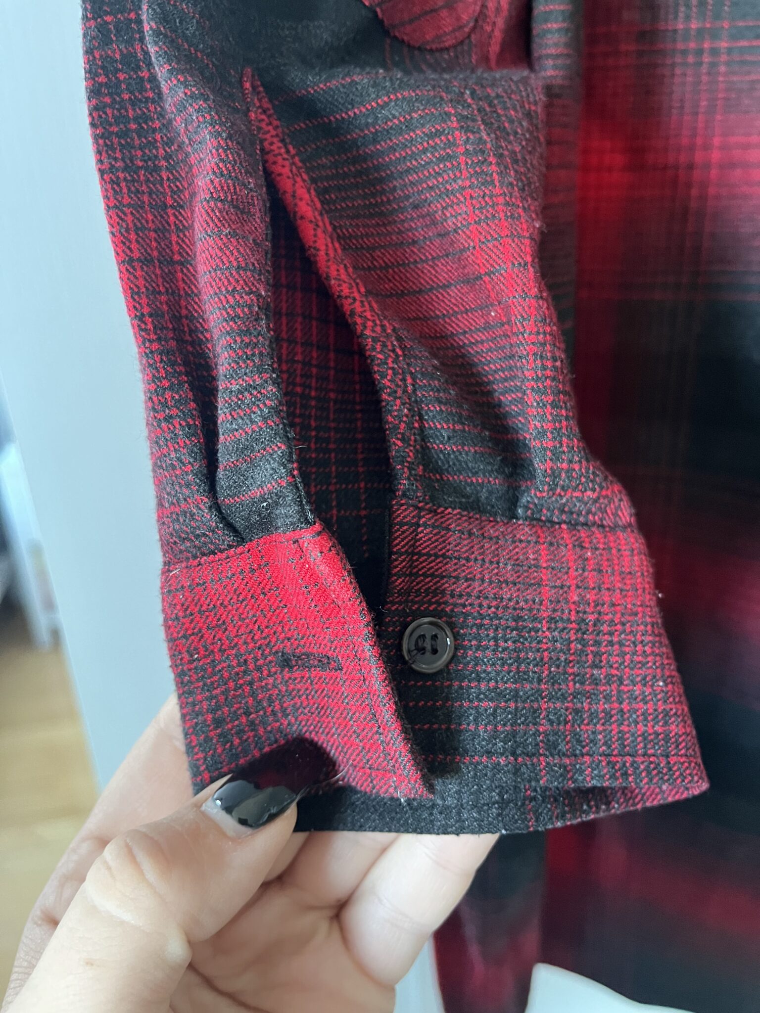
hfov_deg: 53.1
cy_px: 506
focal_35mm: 26
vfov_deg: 67.3
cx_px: 380
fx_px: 761
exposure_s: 1/45
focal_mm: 5.1
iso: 500
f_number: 1.6
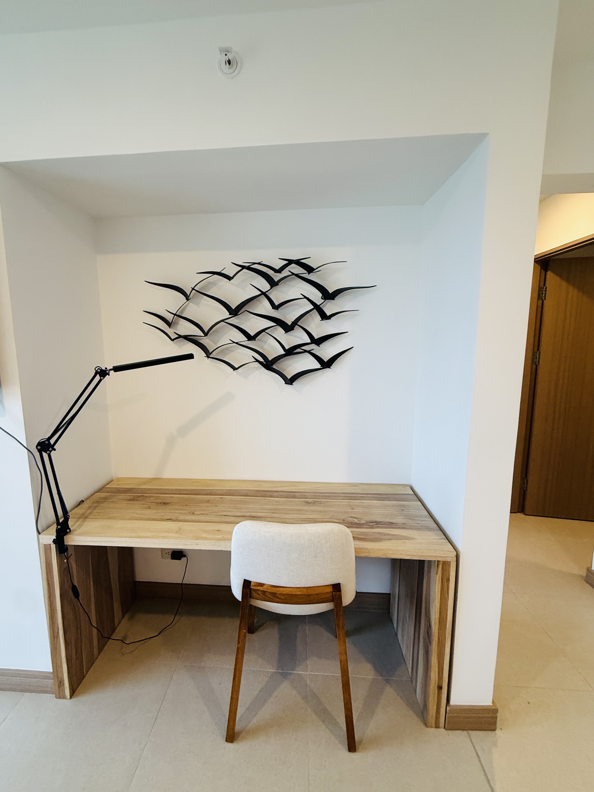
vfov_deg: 94.5
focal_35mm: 16
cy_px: 396
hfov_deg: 77.9
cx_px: 271
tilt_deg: -8.2
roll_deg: +0.3
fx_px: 366
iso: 250
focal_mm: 2.22
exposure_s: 1/120
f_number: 2.2
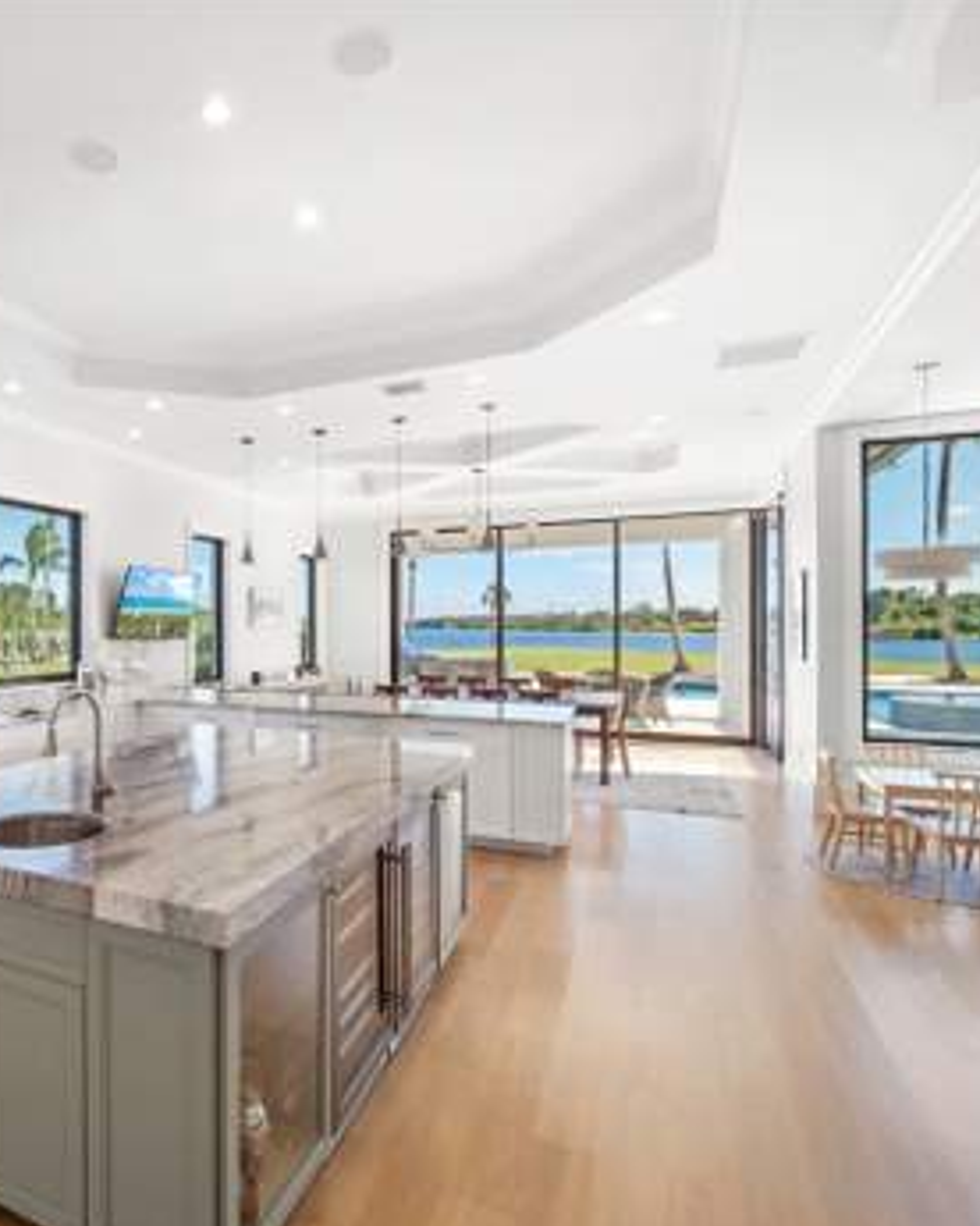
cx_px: 231
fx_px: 689
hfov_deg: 65.9
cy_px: 629
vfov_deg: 83.3
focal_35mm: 19
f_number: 7.1
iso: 200
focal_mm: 7
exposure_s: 1/15
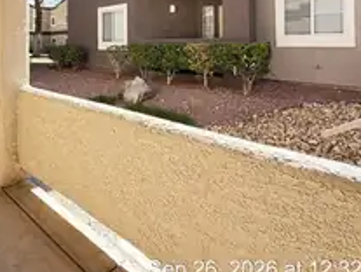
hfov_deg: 62.5
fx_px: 282
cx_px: 103
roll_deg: +0.3
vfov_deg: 47.5
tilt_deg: +0.2
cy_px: 40
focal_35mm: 27
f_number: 2.2
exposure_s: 1/185
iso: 64
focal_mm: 2.22
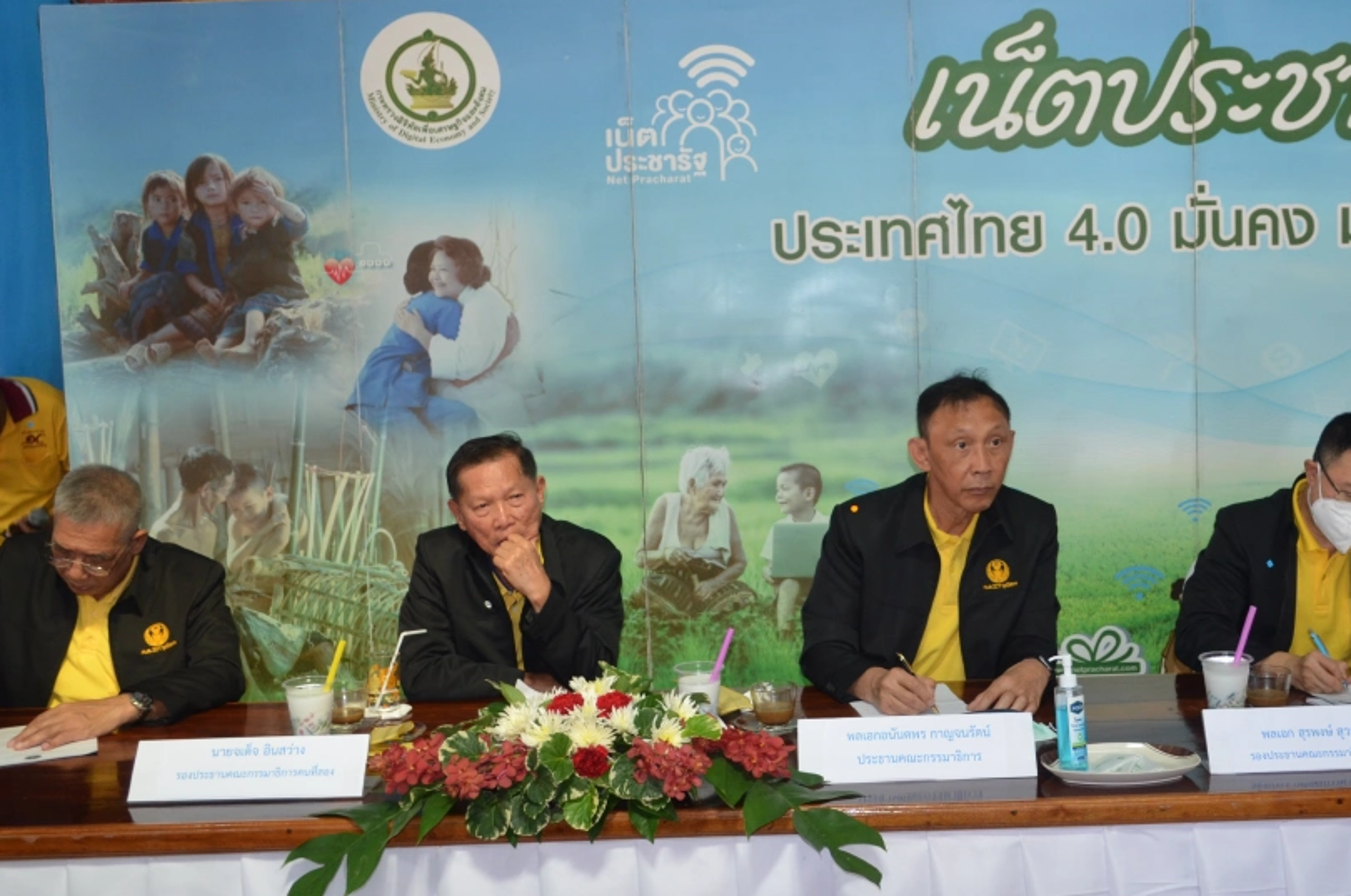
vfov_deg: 33.3
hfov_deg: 48.2
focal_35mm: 40
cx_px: 827
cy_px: 416
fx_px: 1498
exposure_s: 1/60
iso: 560
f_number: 3.5
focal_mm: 18
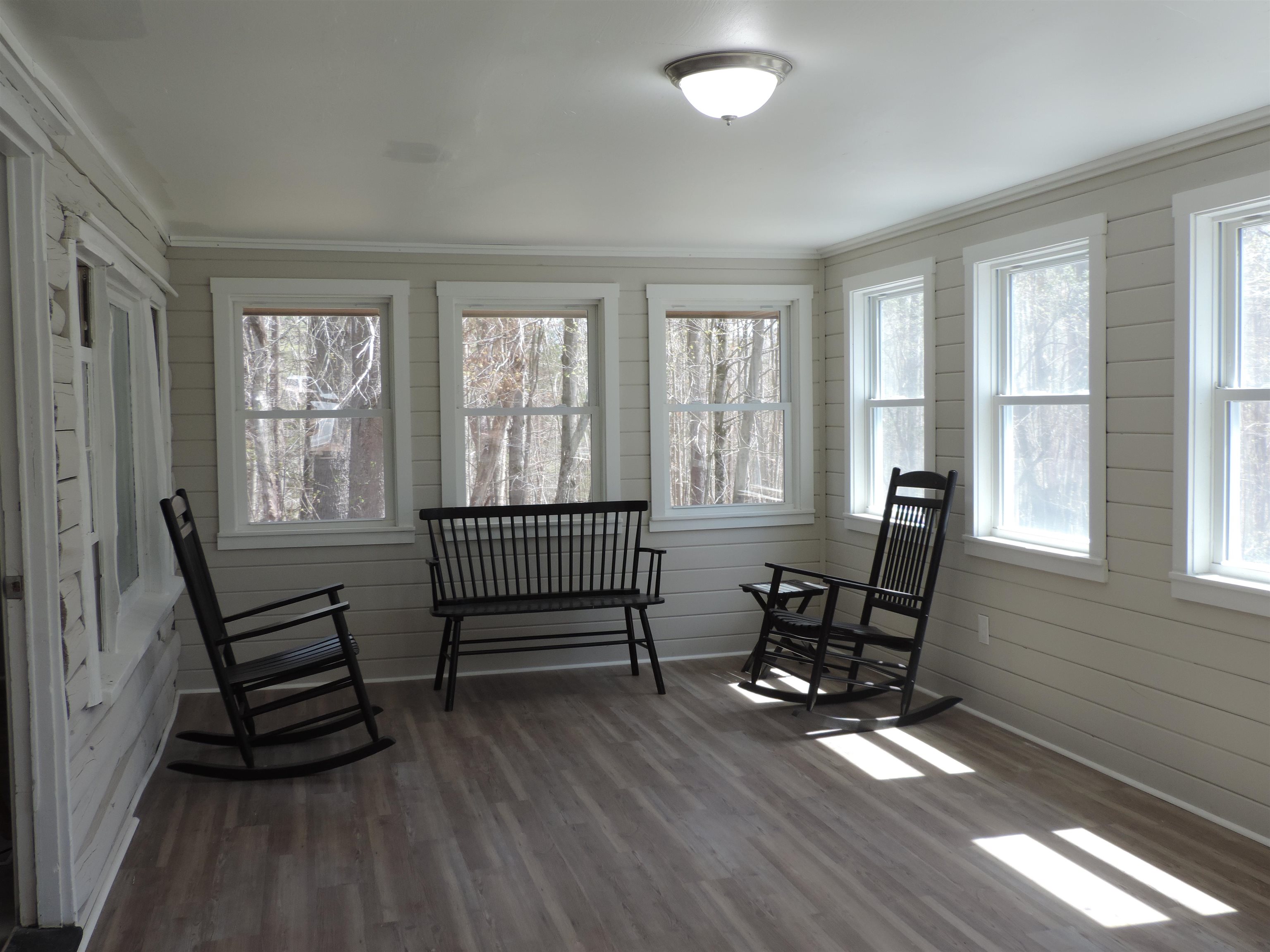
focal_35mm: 33
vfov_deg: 42.9
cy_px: 476
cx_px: 635
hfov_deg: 55.4
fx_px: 1211
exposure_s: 1/60
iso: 80
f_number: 3.2
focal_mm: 5.8
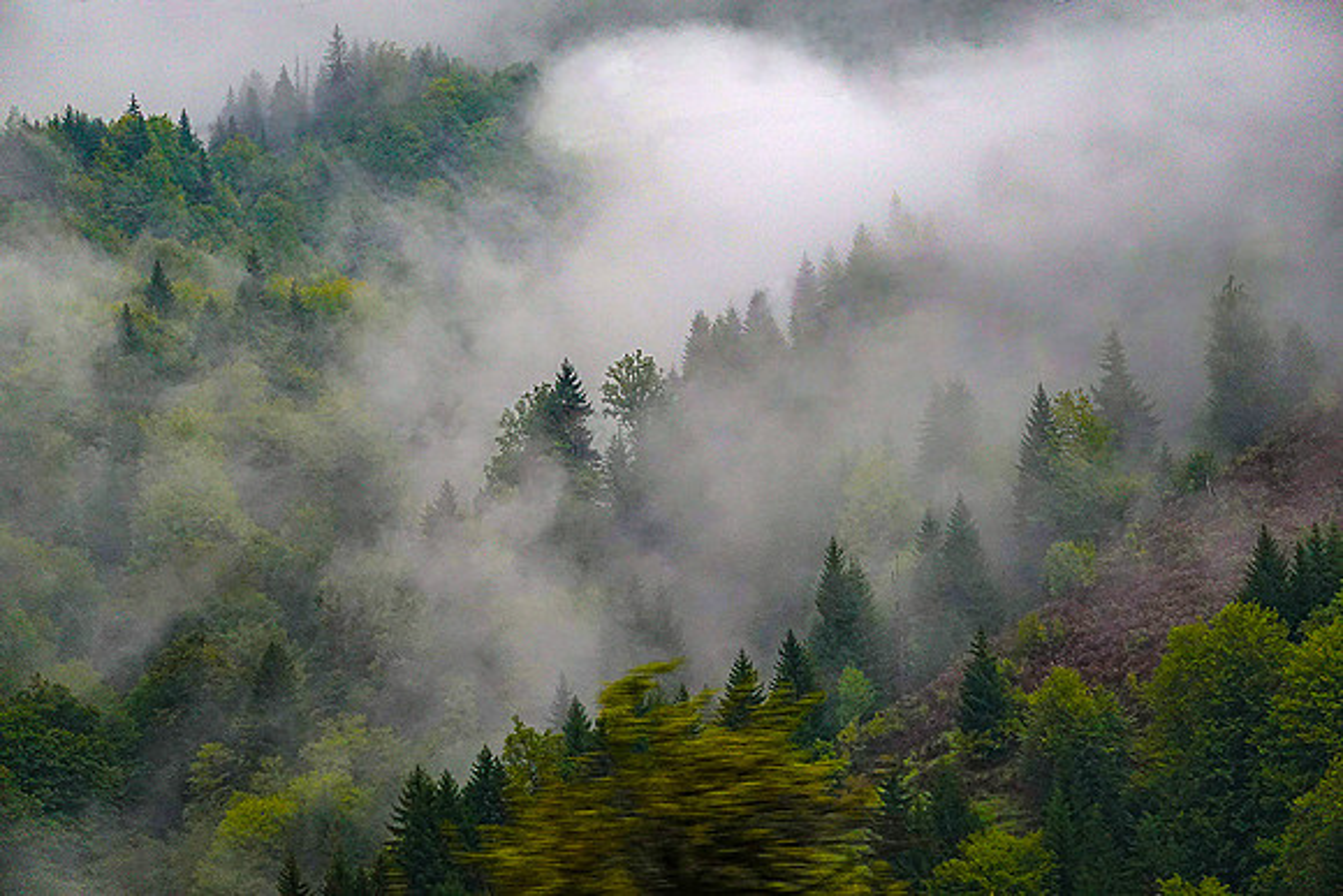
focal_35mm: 113
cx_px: 672
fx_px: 4216
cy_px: 448
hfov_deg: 18.1
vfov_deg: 12.1
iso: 800
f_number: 4.5
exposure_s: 1/100
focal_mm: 41.15
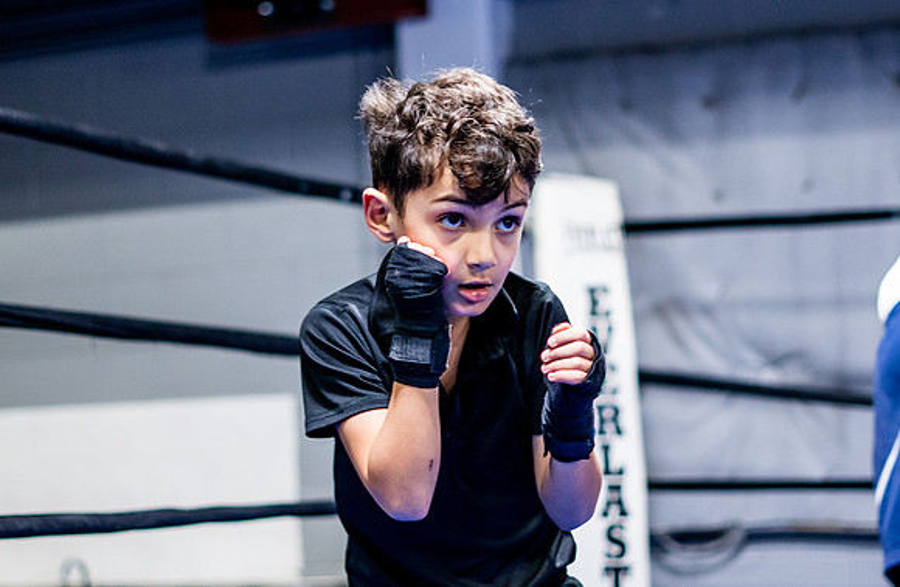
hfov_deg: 23.1
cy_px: 255
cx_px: 402
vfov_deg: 15.2
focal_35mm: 89
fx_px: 2200
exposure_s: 1/500
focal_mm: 50
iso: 2500
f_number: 1.8
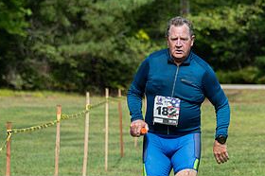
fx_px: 2441
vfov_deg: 4.1
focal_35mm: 332
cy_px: 128
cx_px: 260
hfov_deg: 6.2
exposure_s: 1/800
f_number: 5.6
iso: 250
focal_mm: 160
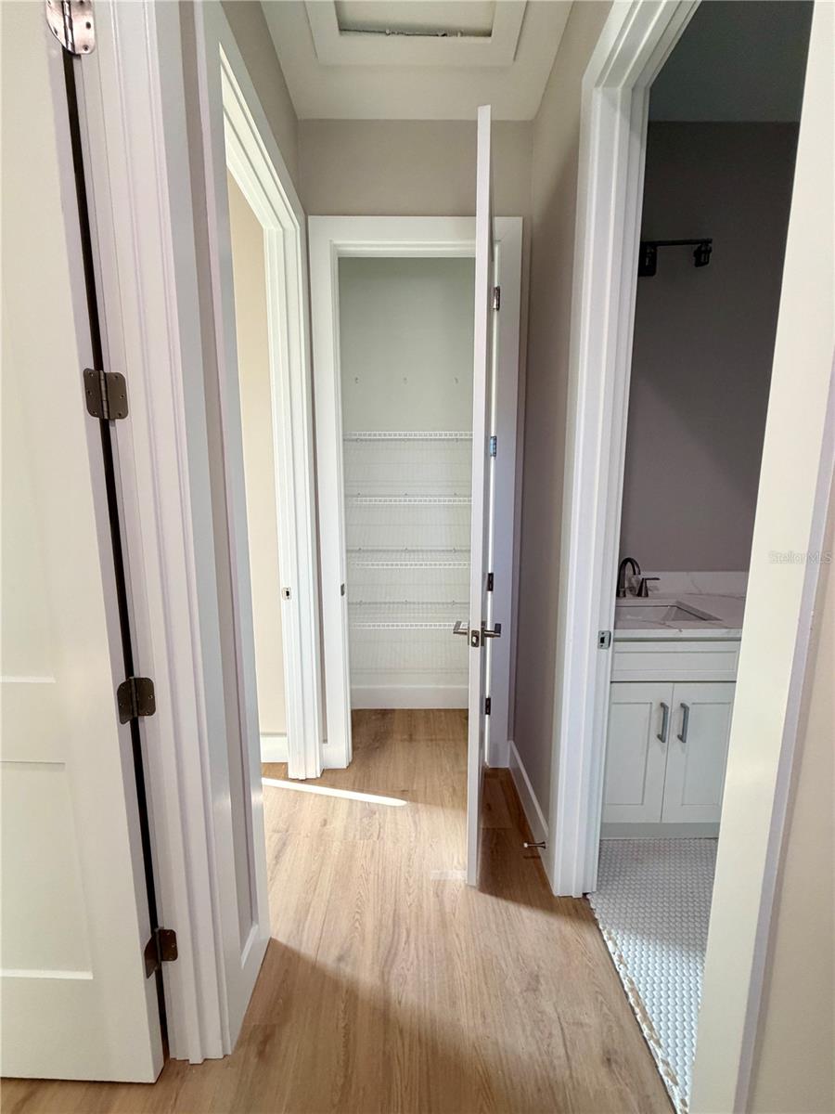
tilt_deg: -8.3
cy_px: 557
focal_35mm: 14
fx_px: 450
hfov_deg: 85.7
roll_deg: +0.7
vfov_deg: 102.1
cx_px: 418
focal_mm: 2.22
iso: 250
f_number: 2.2
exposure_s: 1/120
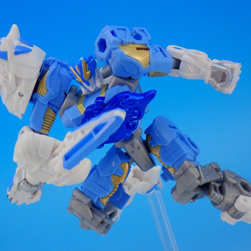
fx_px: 976
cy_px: 126
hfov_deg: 14.6
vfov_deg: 14.7
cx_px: 110
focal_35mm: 119
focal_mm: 18
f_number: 4.9
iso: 100
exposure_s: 1/20
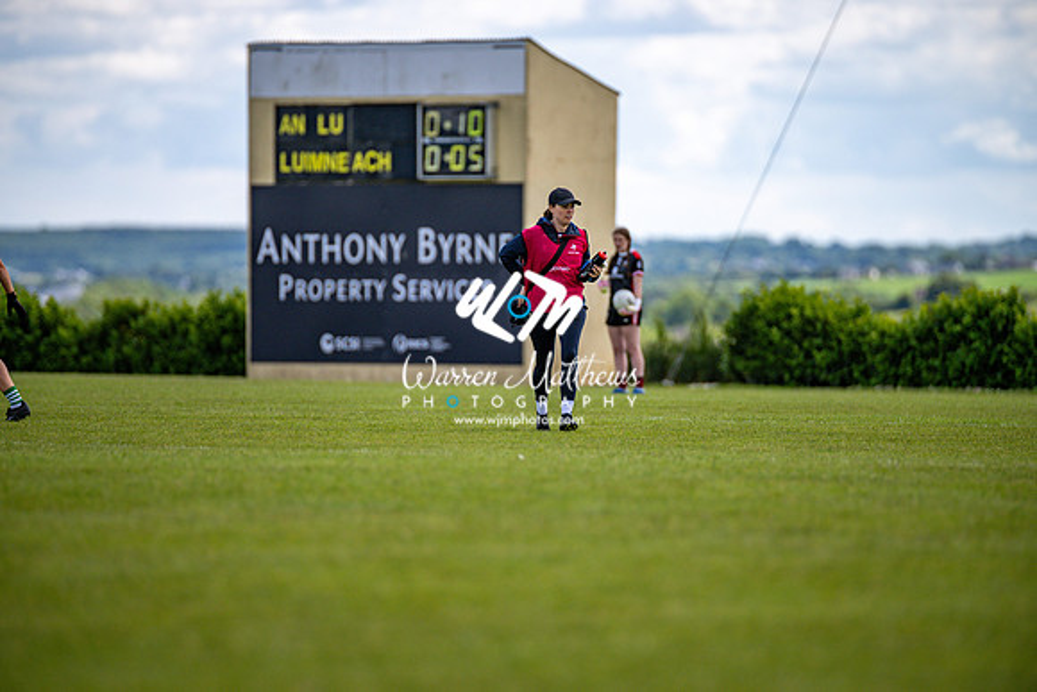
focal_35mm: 300
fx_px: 8643
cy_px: 346
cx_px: 518
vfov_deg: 4.6
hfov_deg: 6.9
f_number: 2.8
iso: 140
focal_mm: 300
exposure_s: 1/6400
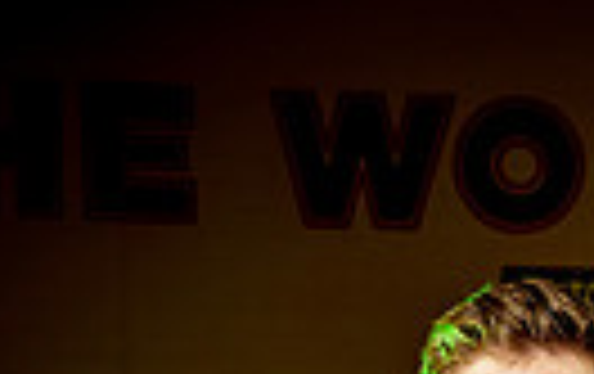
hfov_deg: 19.1
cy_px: 951
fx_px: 1686
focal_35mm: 104
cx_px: 657
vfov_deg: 10.5
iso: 200
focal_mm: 30
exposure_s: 1/250
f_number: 5
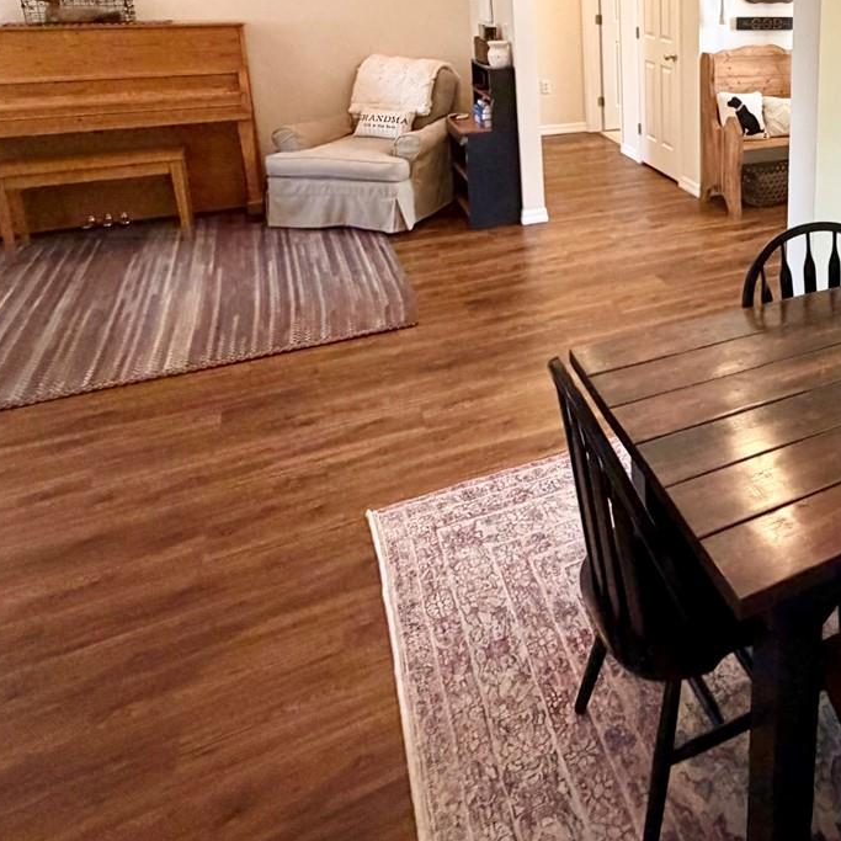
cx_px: 813
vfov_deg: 51.4
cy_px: 143
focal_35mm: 29
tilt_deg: -13.1
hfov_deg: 47.6
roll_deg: -1.6
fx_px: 797
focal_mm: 2.22
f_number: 2.2
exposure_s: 1/120
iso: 250
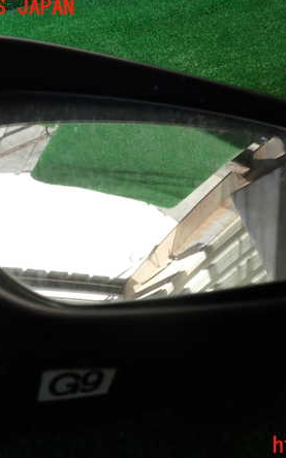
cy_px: 227
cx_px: 196
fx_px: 537
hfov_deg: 29.6
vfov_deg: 46.2
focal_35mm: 43
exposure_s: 1/160
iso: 100
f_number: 3.2
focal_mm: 5.4
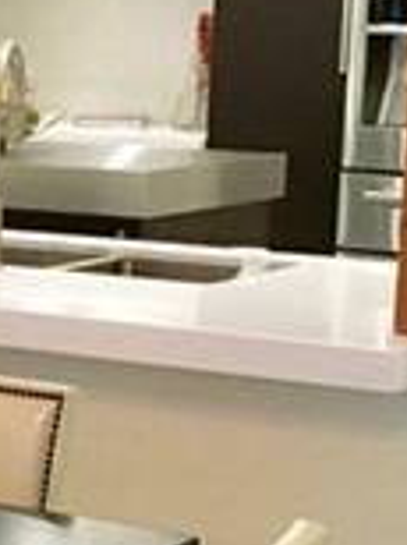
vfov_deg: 13.6
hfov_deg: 9.4
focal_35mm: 145
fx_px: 2279
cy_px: 347
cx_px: -471
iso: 160
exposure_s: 1/30
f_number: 2.2
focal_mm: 4.15
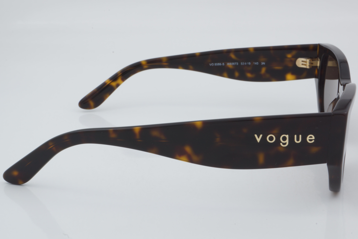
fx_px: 746
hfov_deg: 27.0
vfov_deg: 18.2
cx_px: 179
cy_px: 120
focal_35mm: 75
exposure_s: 1/3
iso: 100
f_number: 32
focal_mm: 50
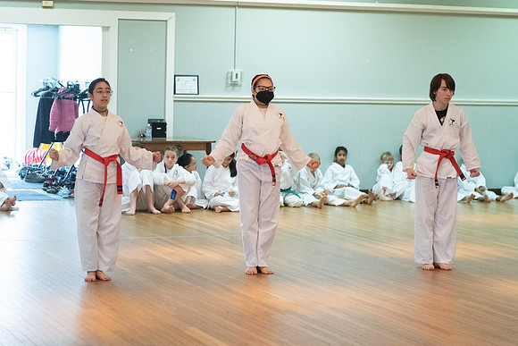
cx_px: 261
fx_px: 1509
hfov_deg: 19.5
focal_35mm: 105
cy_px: 156
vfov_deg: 13.1
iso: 3200
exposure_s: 1/500
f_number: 2
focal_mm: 50
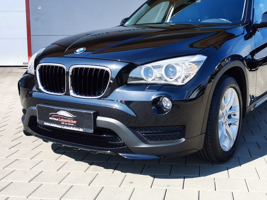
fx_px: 331
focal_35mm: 43
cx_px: 167
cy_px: 76
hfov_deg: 43.5
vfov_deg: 33.4
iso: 50
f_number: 1.8
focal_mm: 5.58
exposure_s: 1/1361
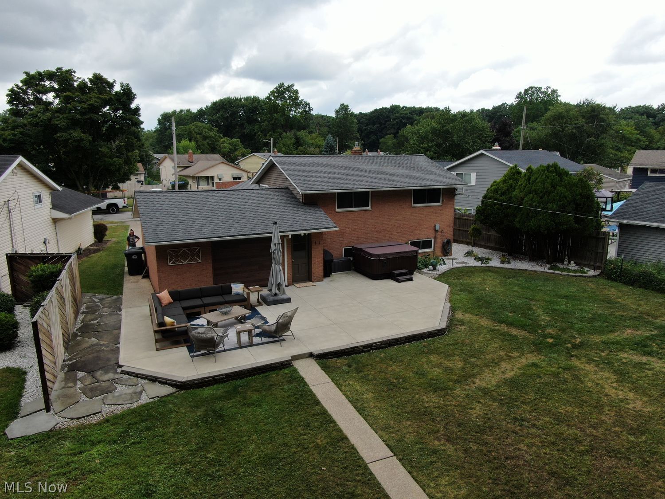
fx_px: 461
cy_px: 250
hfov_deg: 71.6
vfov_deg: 56.8
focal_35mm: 24
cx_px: 332
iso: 100
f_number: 2.8
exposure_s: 1/800
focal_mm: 4.39
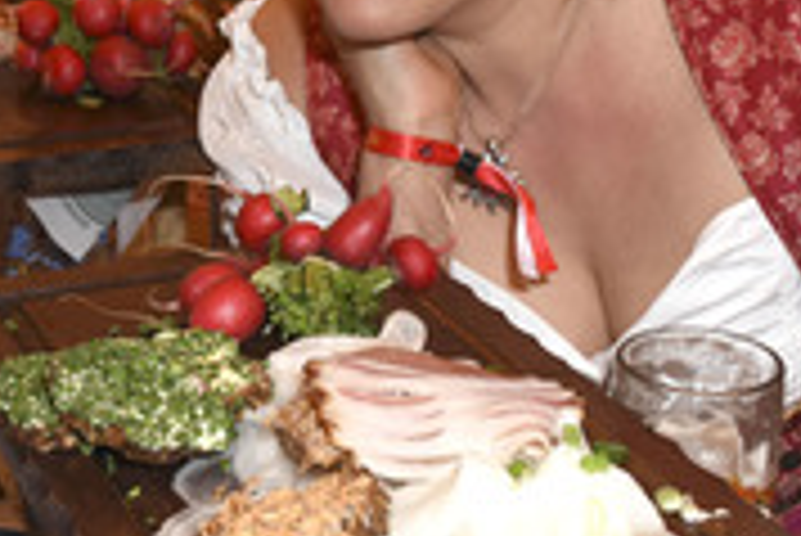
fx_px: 1943
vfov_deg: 15.6
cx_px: 133
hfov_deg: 22.9
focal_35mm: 87
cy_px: 135
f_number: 5.6
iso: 800
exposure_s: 1/160
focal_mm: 23
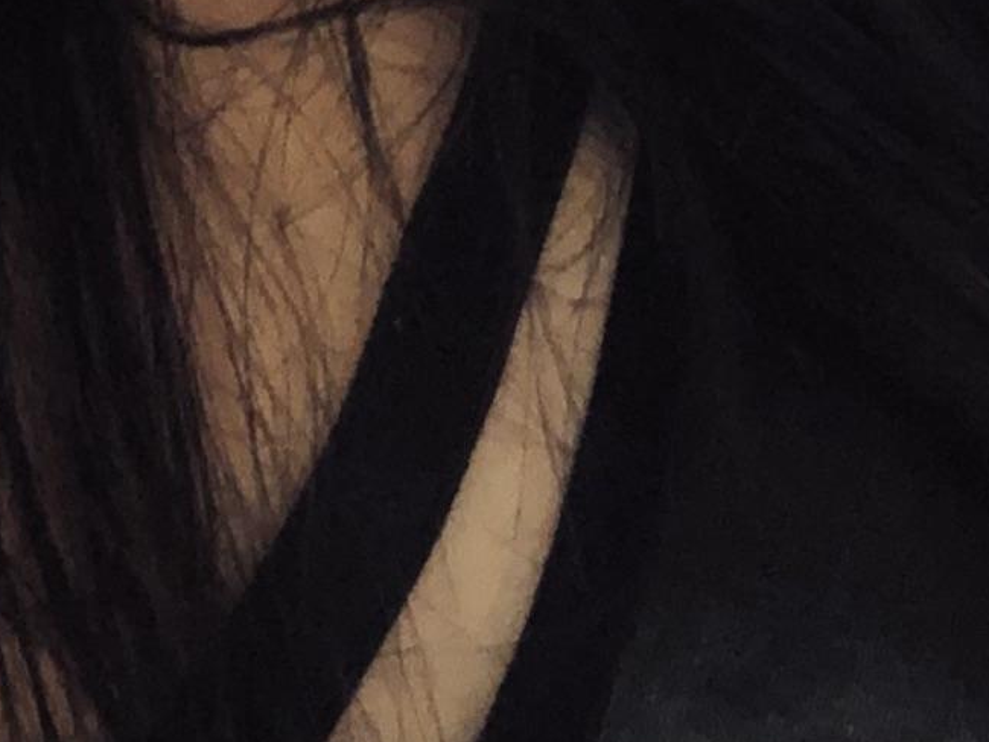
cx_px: -303
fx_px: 4344
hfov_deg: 12.6
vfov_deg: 8.9
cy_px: -1005
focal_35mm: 152
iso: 160
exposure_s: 1/30
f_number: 2.2
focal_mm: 2.87
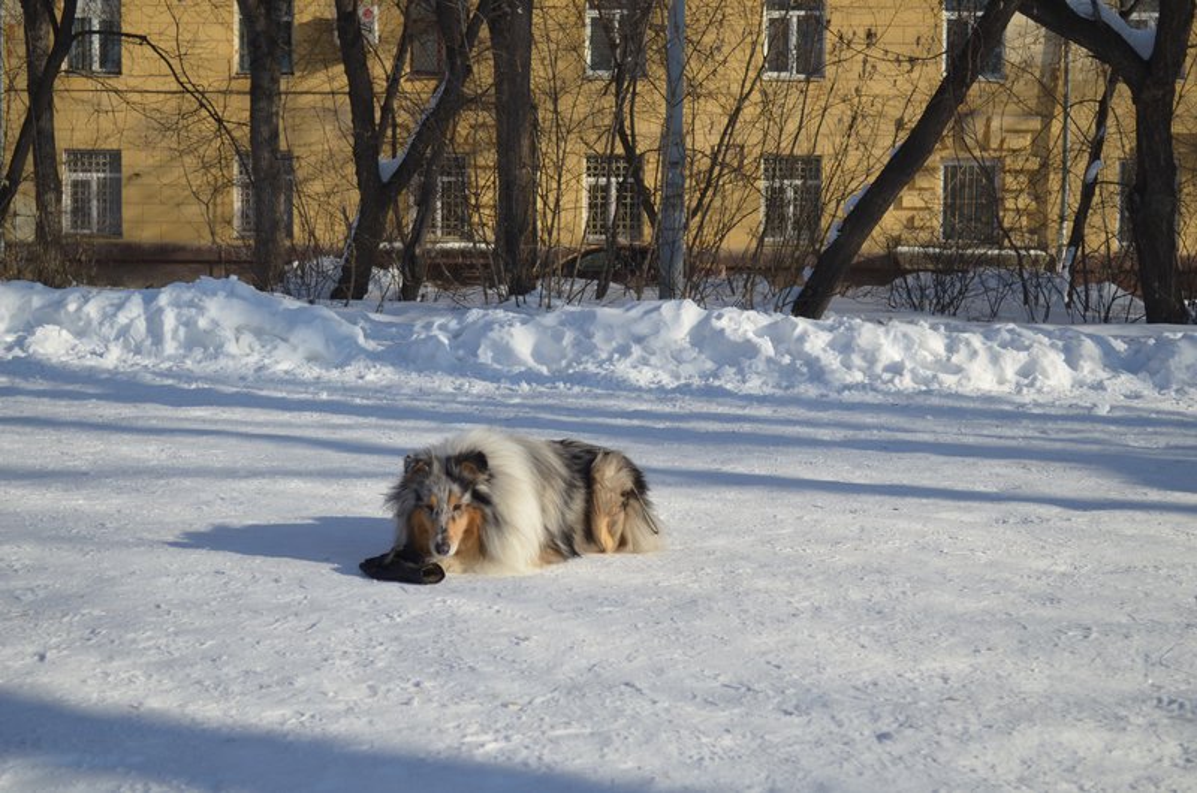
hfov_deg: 33.5
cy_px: 396
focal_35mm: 60
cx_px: 598
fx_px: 1991
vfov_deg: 22.5
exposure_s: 1/640
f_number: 5.3
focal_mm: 40
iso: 100
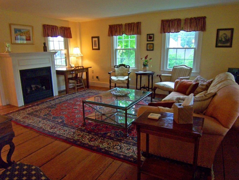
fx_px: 166
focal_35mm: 24
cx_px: 116
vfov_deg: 56.8
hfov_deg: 71.6
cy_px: 87
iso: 200
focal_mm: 3.8
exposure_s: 1/30
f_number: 2.8
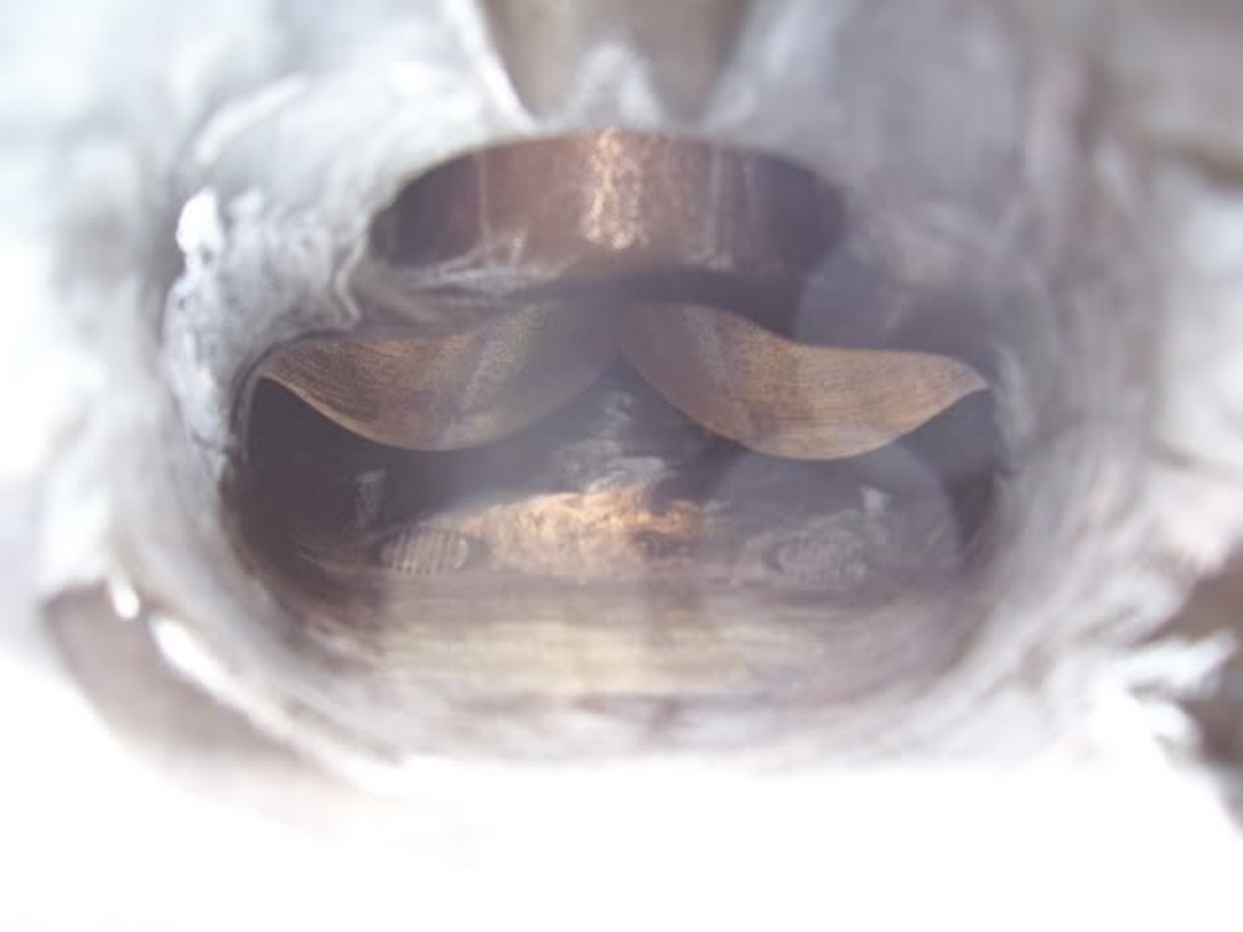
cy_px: 466
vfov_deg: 41.8
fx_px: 1221
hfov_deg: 54.0
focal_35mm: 34
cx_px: 622
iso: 125
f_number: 2.7
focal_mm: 5.6
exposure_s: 1/60
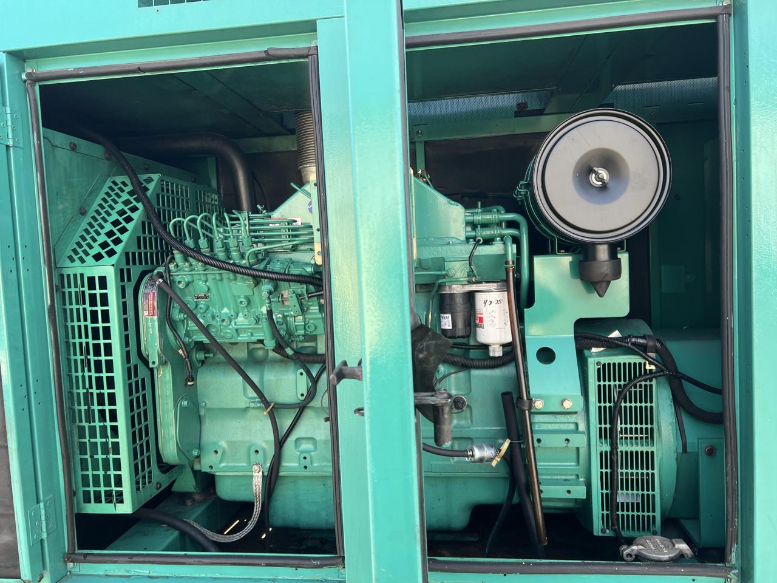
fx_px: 584
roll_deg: +4.1
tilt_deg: -4.7
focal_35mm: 26
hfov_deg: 67.3
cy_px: 292
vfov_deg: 53.1
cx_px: 388
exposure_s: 1/331
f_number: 1.5
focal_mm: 5.7
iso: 50
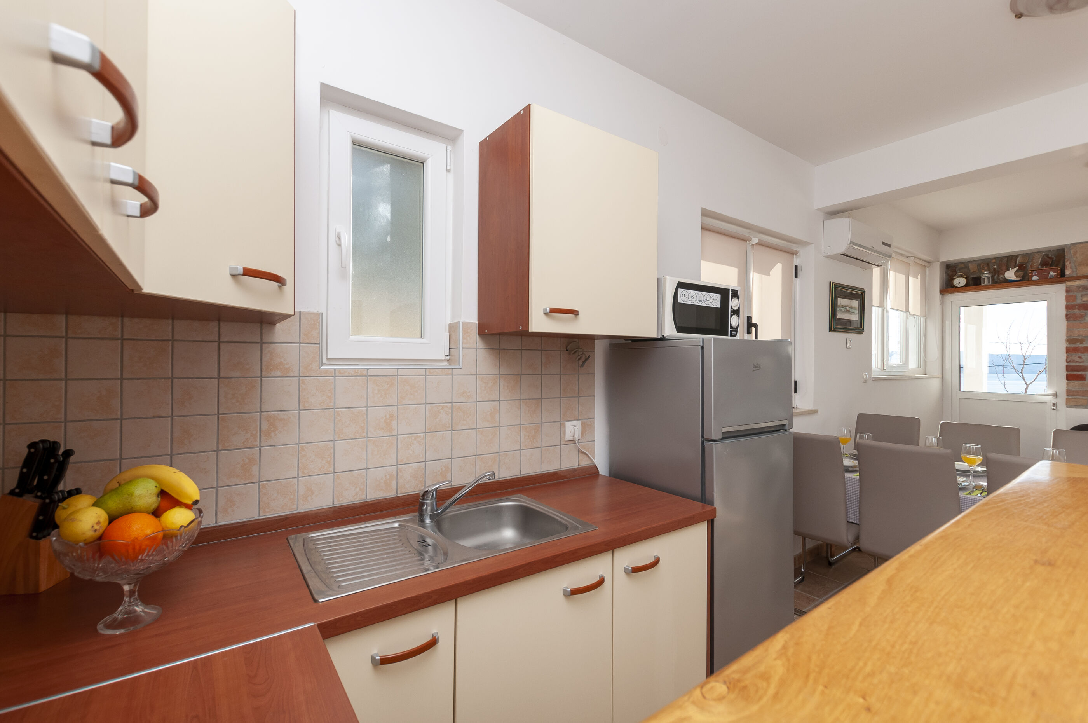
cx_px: 544
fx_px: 453
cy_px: 362
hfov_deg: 100.5
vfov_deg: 77.2
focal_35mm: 15
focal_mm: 10
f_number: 8
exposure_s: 1/200
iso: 200
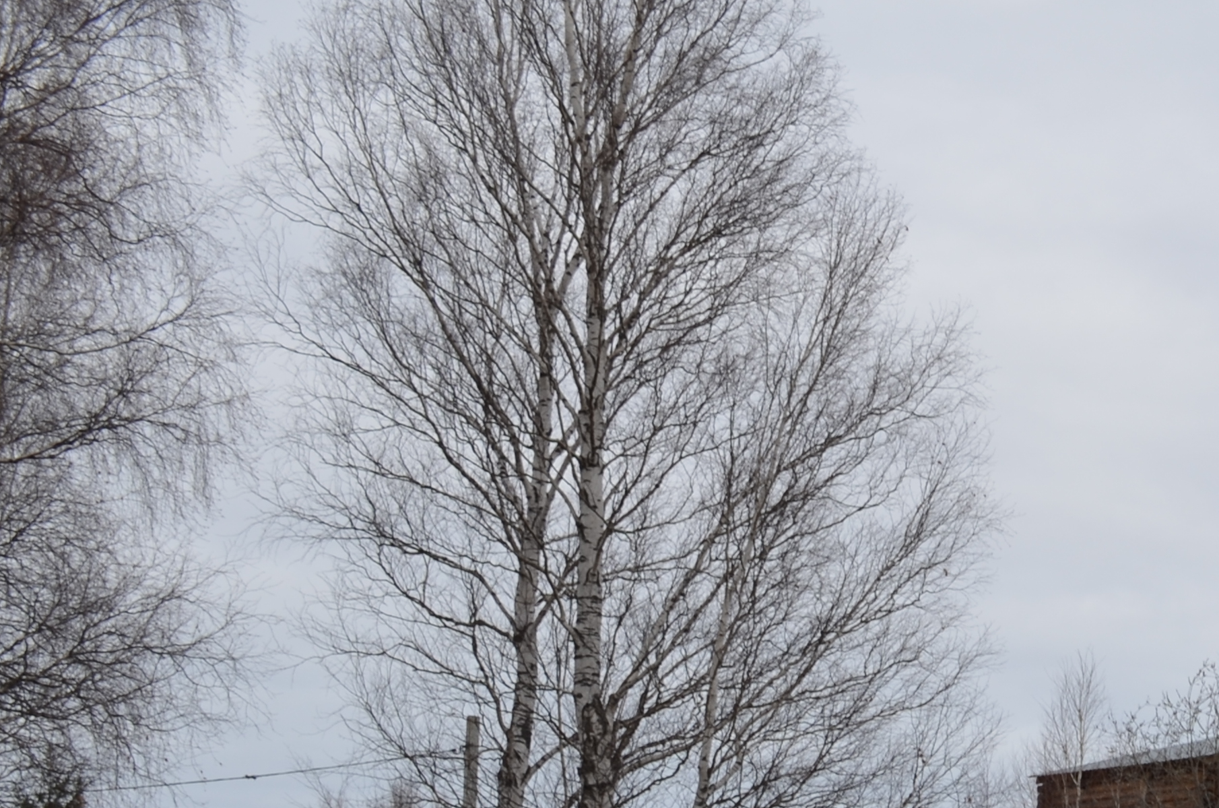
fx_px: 3312
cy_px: 1085
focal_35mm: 98
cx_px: 1602
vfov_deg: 13.4
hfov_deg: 19.2
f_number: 8
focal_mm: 24
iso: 100
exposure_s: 1/200
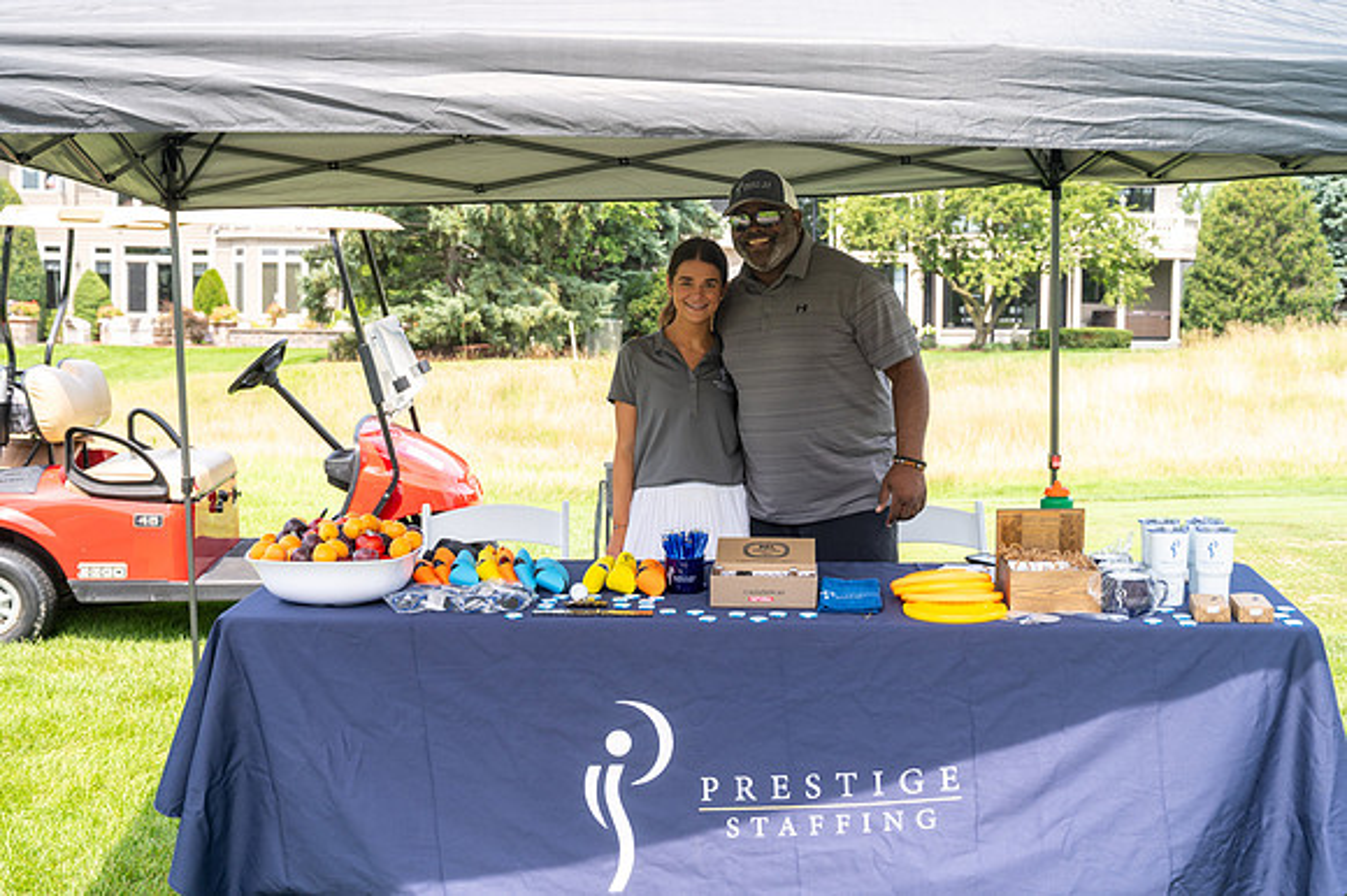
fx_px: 1795
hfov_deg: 41.1
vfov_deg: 28.0
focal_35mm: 48
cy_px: 448
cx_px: 674
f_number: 5
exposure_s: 1/500
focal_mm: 48
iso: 250
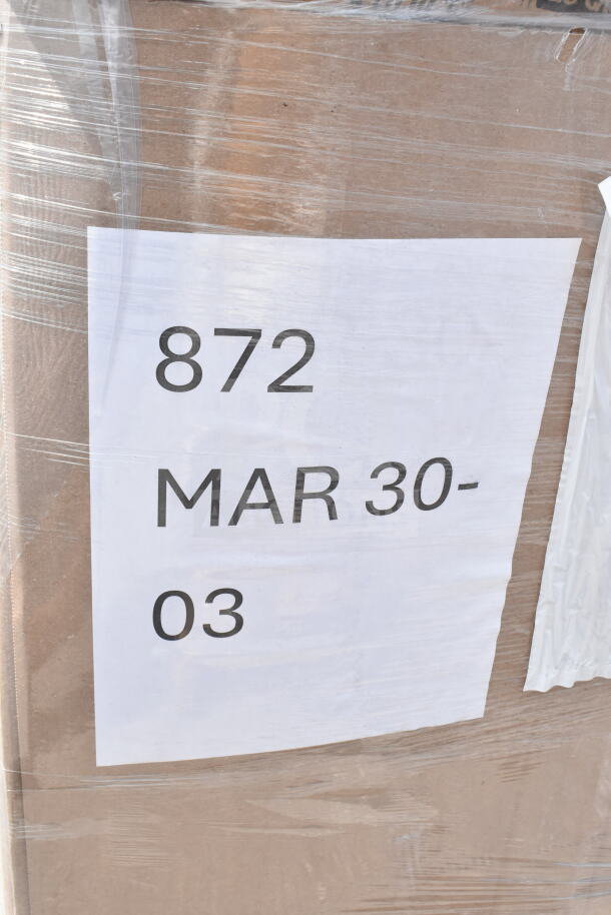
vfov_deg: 47.9
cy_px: 458
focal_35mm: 40
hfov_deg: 33.0
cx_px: 306
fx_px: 1030
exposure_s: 1/640
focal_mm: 27
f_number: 13
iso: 1600
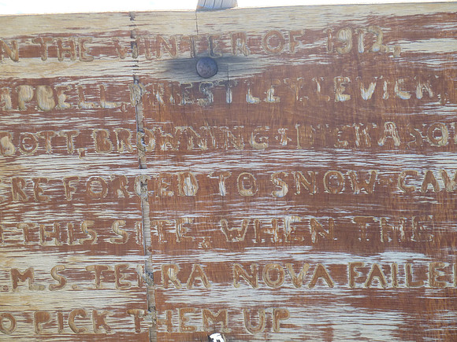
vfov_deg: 12.5
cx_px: 228
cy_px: 171
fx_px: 1571
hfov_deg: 16.6
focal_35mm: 119
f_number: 4.4
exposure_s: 1/400
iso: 160
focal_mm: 19.5
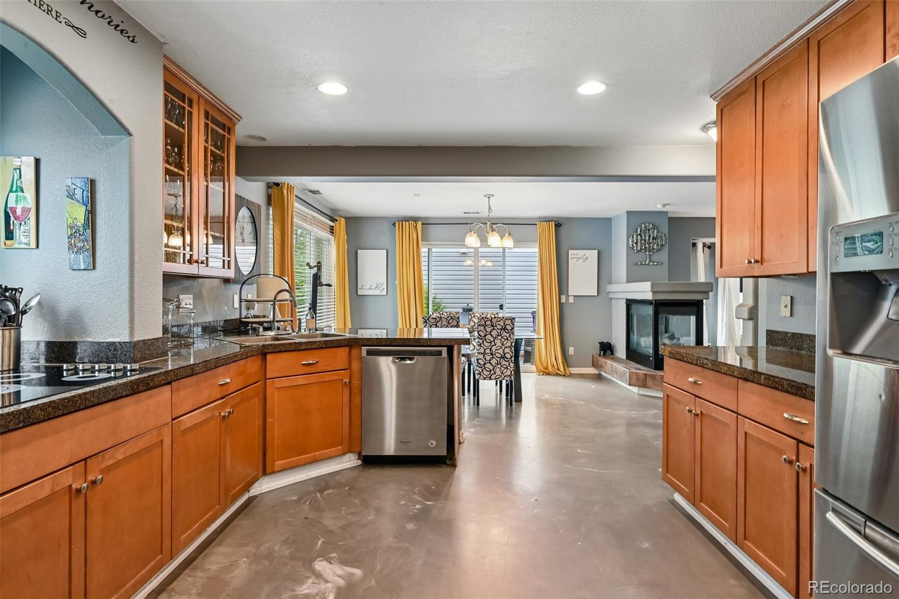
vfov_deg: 65.9
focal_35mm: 18
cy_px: 300
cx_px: 450
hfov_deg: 88.4
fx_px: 462
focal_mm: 18.5
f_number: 10
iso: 400
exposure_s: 1/10
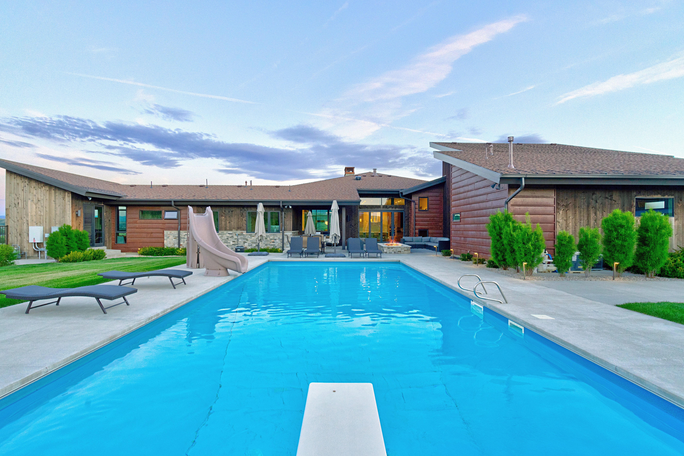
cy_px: 230
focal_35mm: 17
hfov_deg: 93.3
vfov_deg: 70.4
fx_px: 323
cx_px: 342
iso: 1250
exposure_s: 1/80
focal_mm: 16
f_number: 9
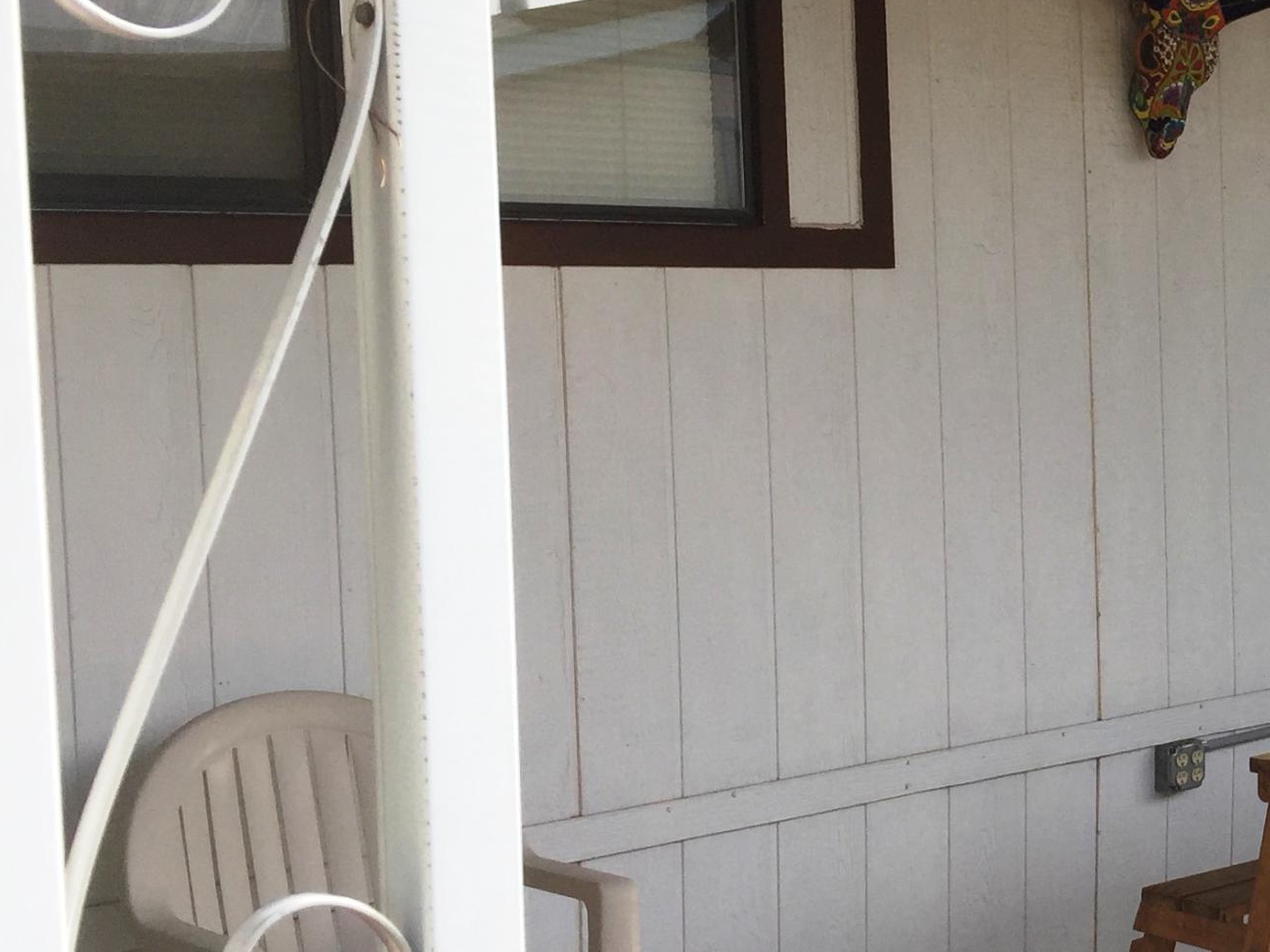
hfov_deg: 26.3
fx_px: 2458
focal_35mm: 67
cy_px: 542
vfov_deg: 21.9
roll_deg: +0.2
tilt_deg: -4.1
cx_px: 1454
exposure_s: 1/760
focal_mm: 4.15
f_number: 2.2
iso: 32
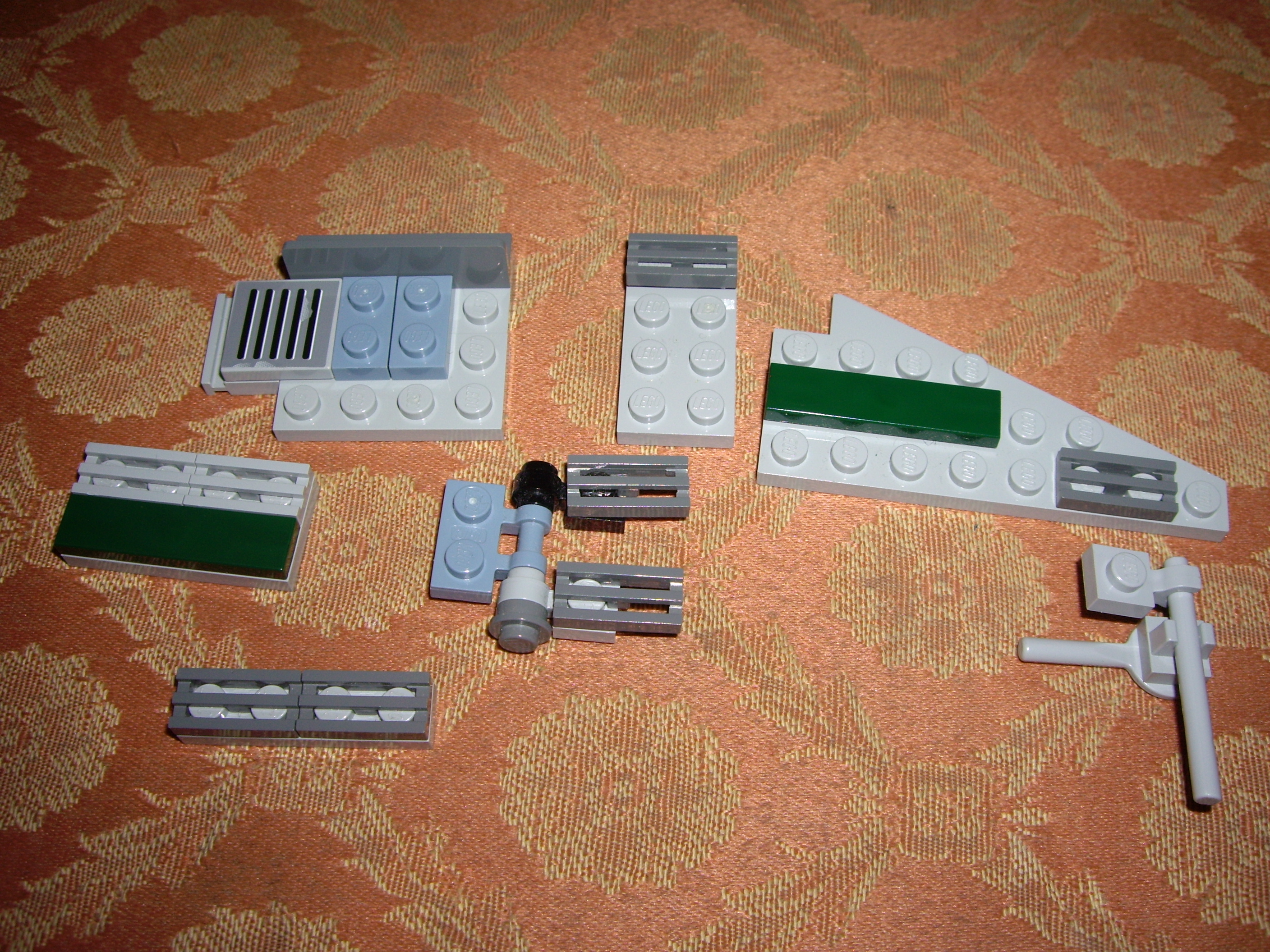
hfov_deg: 49.0
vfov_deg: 37.7
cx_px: 635
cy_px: 476
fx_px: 1394
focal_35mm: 38
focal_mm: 6.2
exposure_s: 1/40
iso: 64
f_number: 4.3
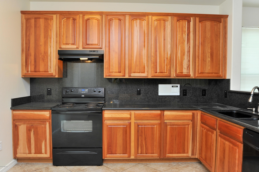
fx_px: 187
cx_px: 130
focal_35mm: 26
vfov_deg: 49.5
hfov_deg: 69.4
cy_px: 86
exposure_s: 1/40
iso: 640
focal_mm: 26
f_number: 7.1
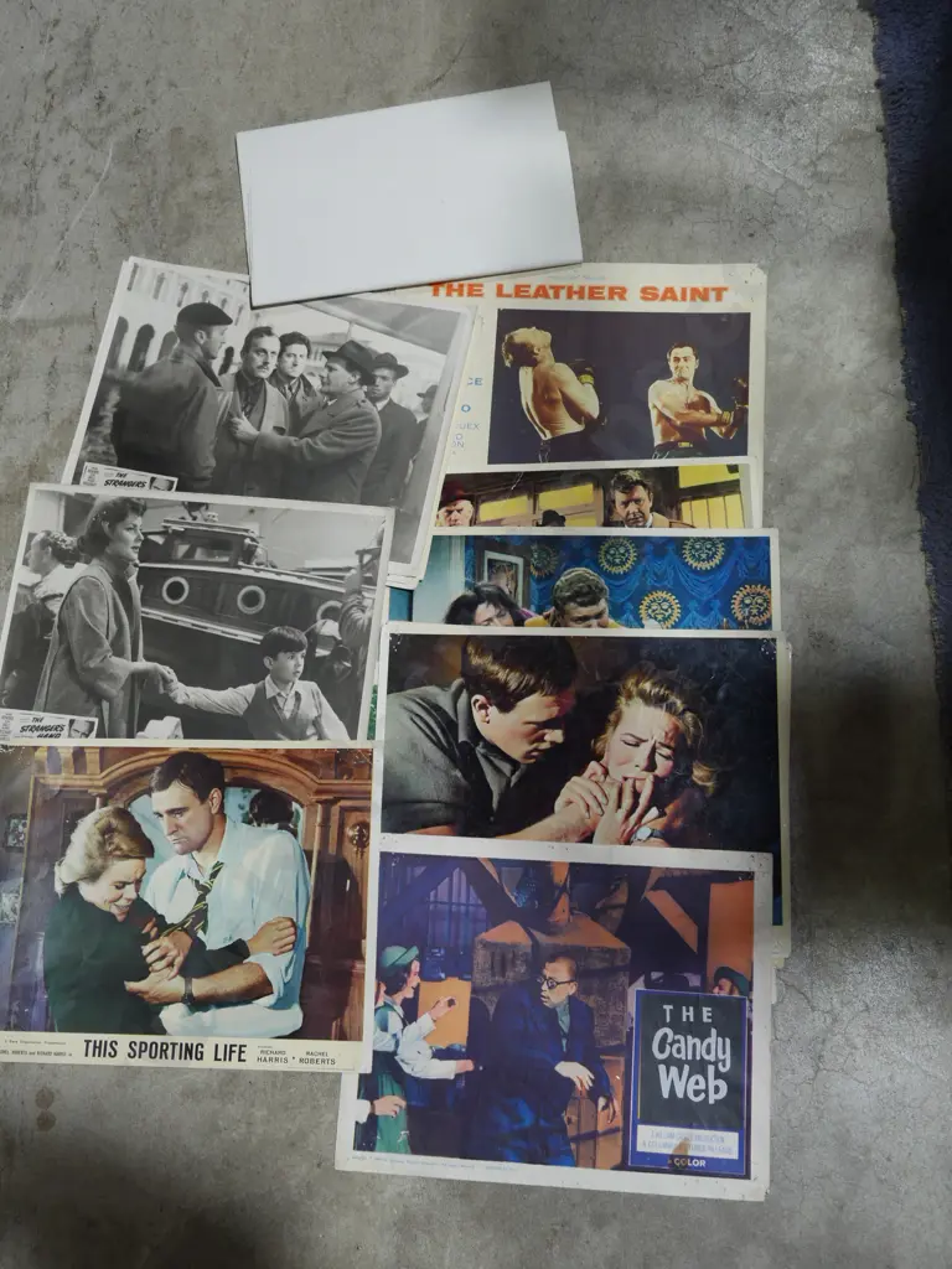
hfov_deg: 36.0
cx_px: 476
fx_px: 1467
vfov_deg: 46.8
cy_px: 634
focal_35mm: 40
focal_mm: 20
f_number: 4.4
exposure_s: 1/60
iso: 200
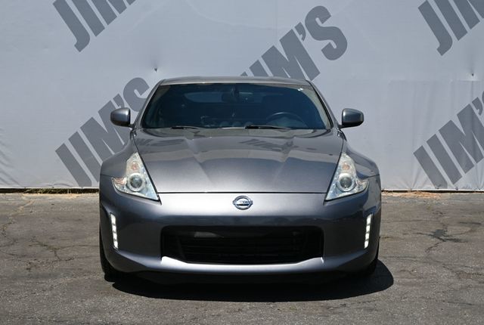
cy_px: 162
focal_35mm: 62
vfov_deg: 22.2
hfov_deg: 32.6
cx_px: 242
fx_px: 829
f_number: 5.6
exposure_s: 1/250
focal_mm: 41
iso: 100
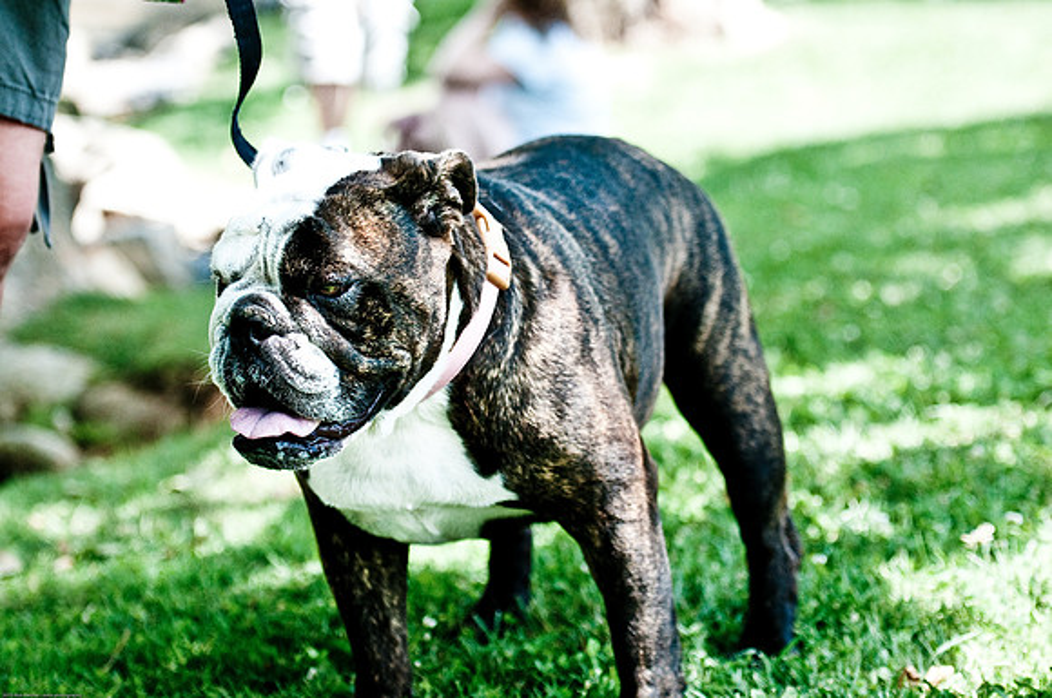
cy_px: 349
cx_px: 526
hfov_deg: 19.5
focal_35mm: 105
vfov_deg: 13.0
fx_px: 3064
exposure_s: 1/1600
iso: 200
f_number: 2.8
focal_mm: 70
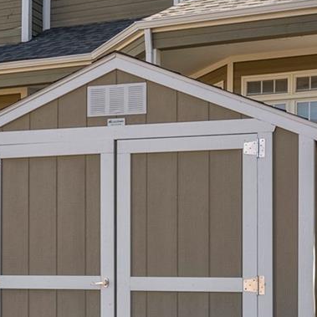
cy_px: 260
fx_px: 818
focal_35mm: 79
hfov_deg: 21.8
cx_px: 97
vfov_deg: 21.6
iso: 100
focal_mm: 22
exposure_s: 1/100
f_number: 8
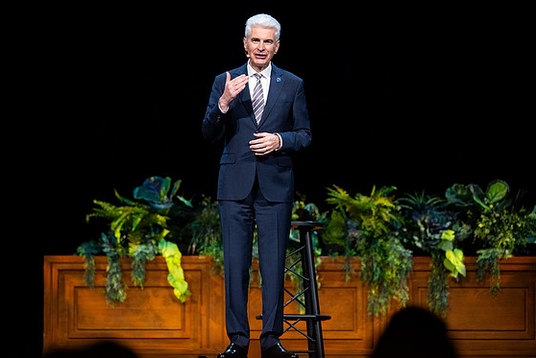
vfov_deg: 8.2
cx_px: 258
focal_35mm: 167
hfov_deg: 12.3
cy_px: 177
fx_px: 2488
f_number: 3.2
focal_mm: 145
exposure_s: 1/250
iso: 1600
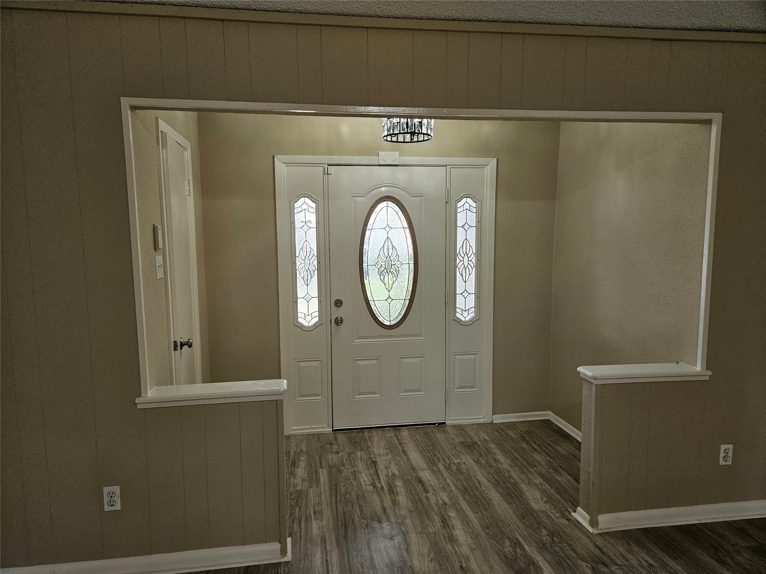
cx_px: 383
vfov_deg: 58.9
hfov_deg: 73.9
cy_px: 287
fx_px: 509
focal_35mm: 23
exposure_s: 1/120
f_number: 1.8
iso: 250
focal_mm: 5.4
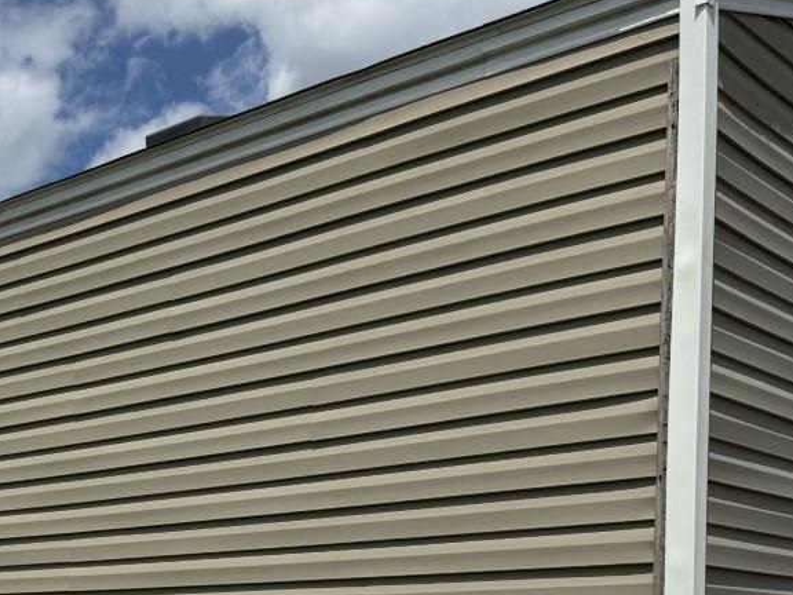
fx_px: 1375
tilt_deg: -0.7
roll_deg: -1.3
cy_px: 680
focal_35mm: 60
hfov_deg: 31.0
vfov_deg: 22.8
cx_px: 109
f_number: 1.78
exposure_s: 1/11905
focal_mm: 6.76
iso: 80
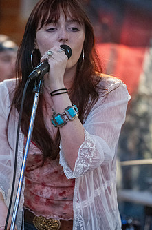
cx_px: 70
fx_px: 1588
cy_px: 128
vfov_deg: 8.2
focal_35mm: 250
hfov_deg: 5.5
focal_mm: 185
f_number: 2.8
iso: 10000
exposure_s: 1/200
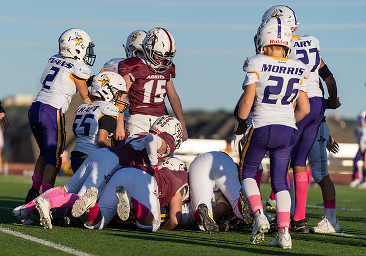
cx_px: 125
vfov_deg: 5.7
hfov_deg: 8.2
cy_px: 161
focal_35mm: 248
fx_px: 2557
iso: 100
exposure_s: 1/2000
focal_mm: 191
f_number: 2.8
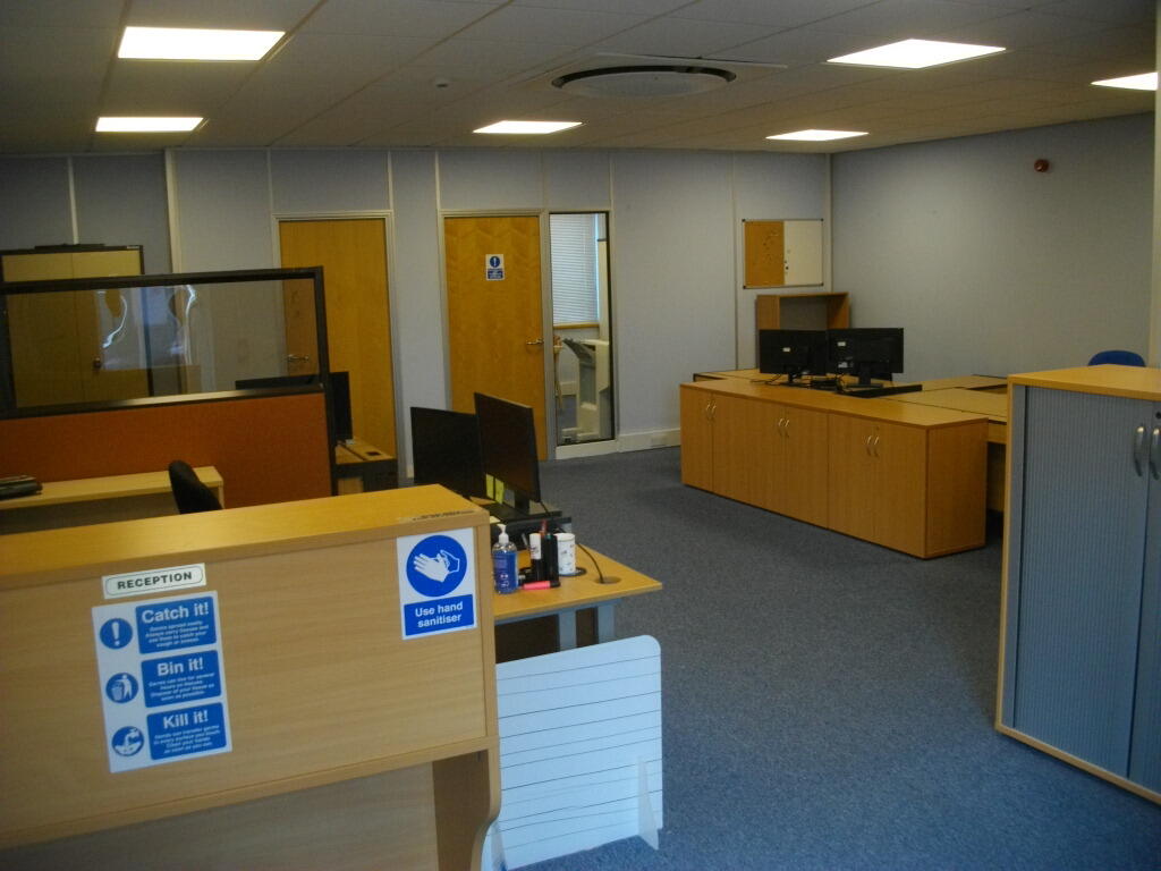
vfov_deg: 45.4
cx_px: 580
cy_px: 436
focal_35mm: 31
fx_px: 1040
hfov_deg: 58.4
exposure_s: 1/60
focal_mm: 5.7
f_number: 2.9
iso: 200
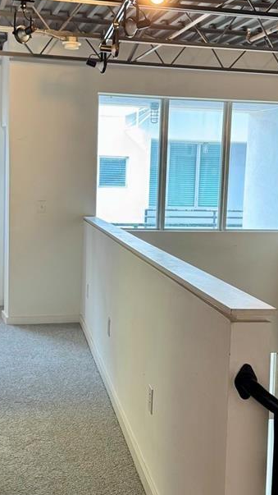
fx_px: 682
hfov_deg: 23.0
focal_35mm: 52
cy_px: 259
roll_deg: -2.2
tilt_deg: -7.2
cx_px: 107
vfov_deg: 39.9
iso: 125
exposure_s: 1/60
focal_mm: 6.76
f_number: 1.78
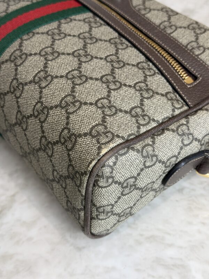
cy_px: 140
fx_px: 386
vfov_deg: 39.7
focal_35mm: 48
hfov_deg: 30.3
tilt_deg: -45.1
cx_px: 104
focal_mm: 6.76
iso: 50
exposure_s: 1/60
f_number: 1.78
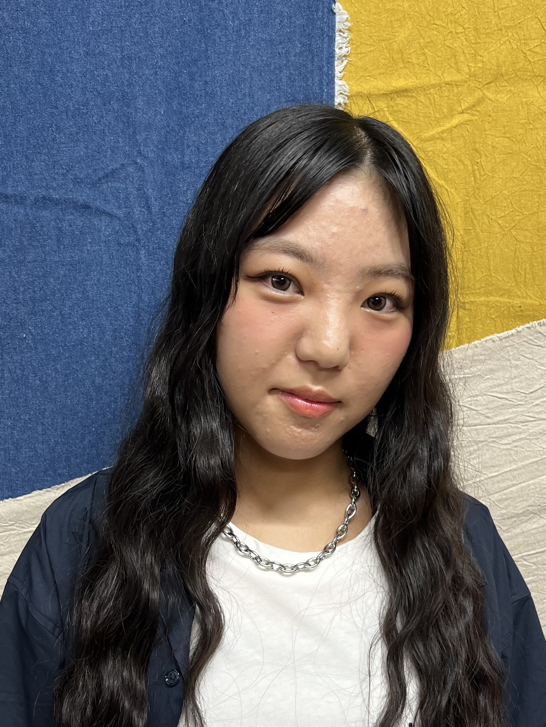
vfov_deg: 67.3
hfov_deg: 53.1
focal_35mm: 26
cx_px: 273
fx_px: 547
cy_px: 364
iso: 125
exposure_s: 1/100
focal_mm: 5.7
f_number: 1.5
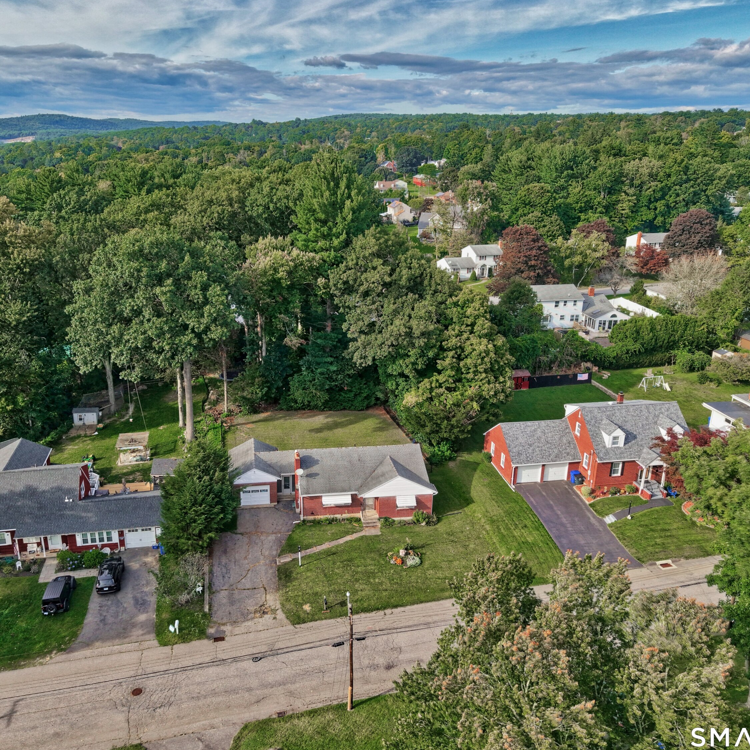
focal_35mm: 29
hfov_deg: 55.5
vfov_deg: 55.6
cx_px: 331
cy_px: 370
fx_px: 711
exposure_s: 1/1000
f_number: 1.8
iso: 200
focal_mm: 8.7
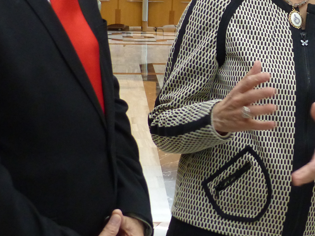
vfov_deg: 12.2
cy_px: 22
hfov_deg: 16.1
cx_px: 275
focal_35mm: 121
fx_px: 1101
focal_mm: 8.4
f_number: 2.8
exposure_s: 1/30
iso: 400
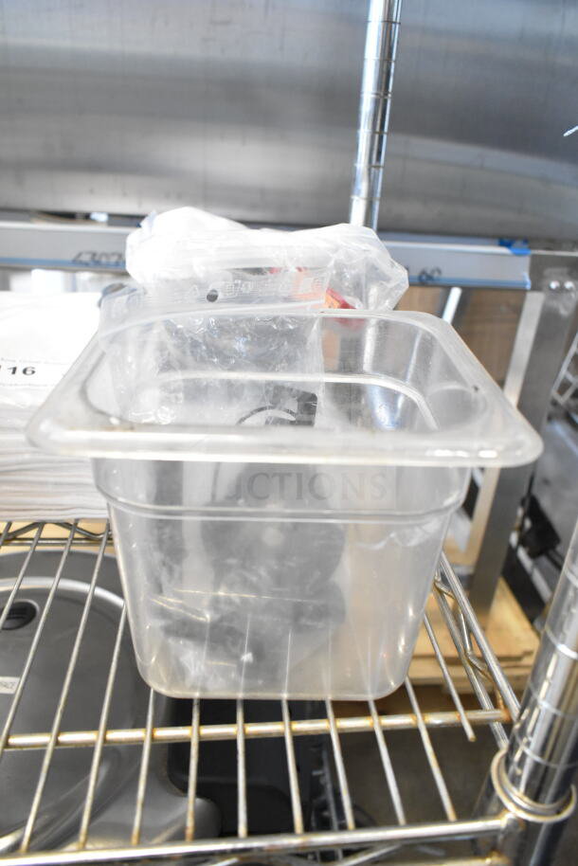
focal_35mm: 27
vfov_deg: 67.4
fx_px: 650
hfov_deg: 48.0
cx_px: 289
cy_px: 433
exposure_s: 1/30
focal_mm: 18
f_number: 3.5
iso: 2800
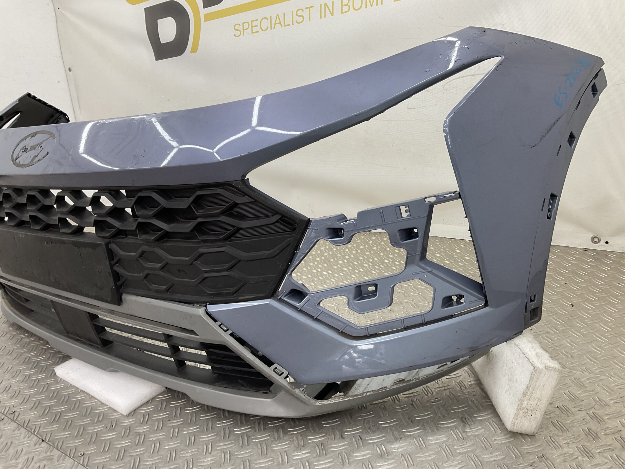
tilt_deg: -19.1
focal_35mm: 29
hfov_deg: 61.7
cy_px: 234
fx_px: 524
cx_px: 312
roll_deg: +7.7
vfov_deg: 48.2
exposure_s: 1/100
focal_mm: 3
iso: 25
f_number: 1.8
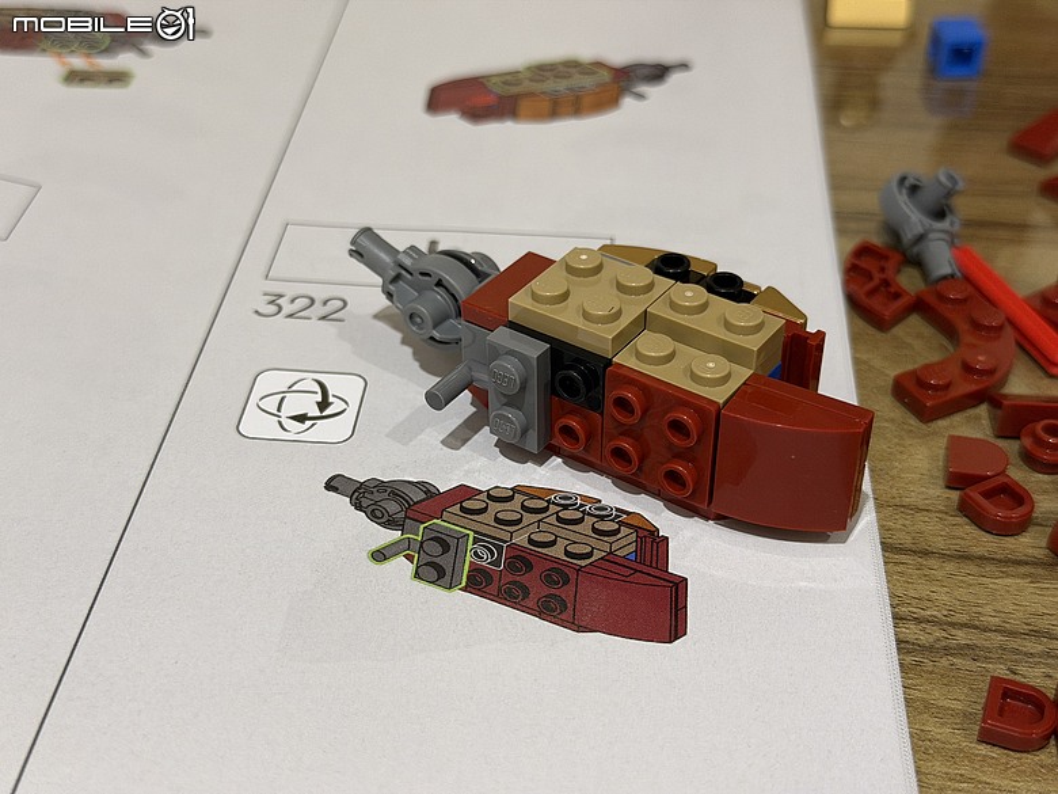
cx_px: 529
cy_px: 397
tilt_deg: -37.8
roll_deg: +0.4
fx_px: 1467
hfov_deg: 39.7
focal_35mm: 48
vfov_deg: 30.3
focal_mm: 6.76
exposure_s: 1/60
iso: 250
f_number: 1.78
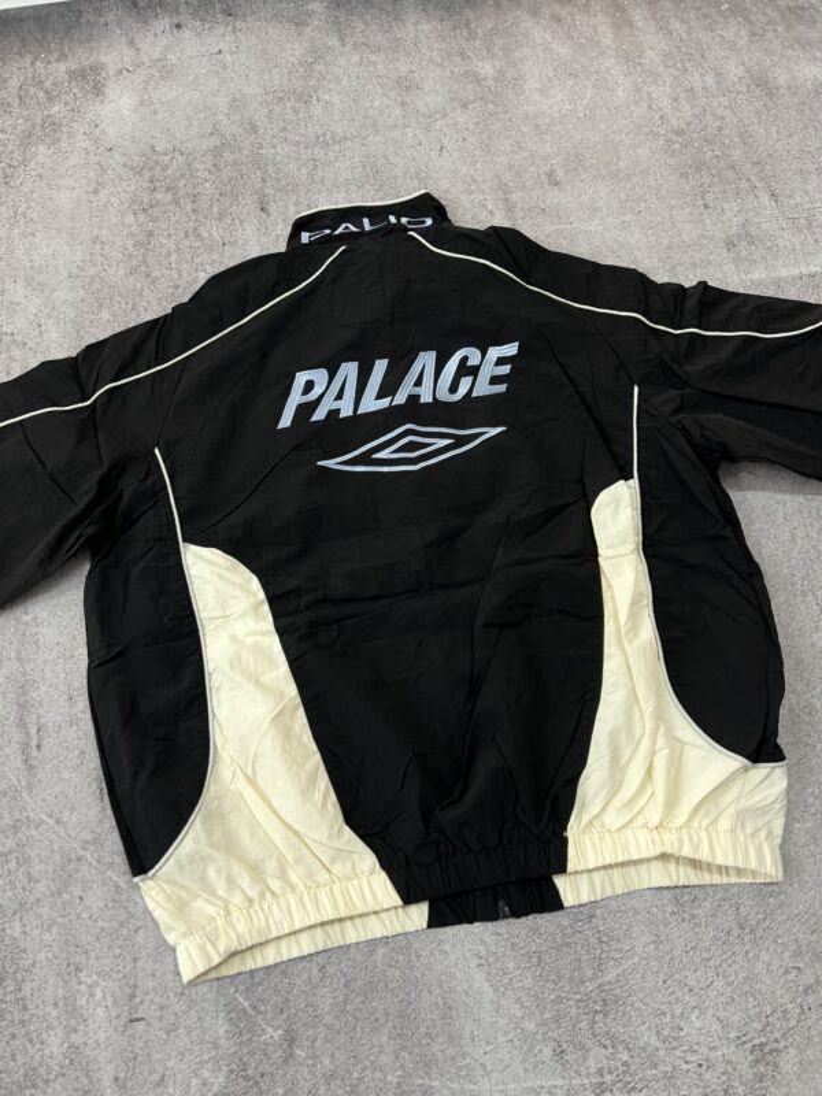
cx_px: 411
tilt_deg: -66.6
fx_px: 823
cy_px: 548
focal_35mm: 26
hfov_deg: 53.1
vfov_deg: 67.3
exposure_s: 1/50
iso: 100
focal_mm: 5.7
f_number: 1.5
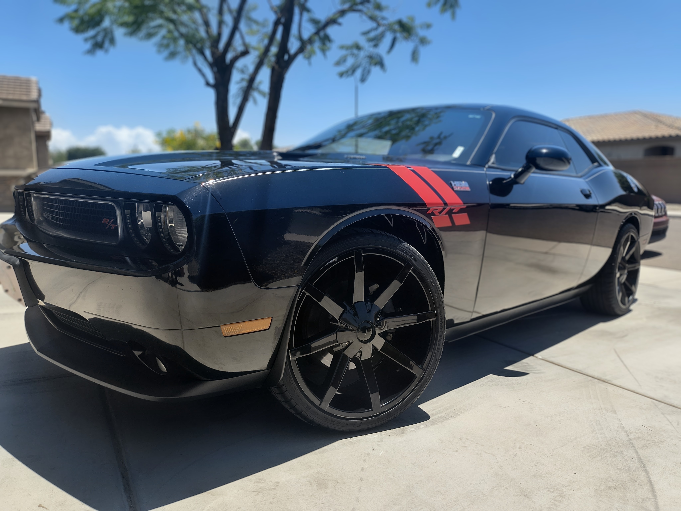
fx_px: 492
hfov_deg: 69.4
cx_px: 340
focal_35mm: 25
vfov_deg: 54.9
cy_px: 256
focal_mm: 4.68
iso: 100
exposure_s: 1/1057
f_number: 1.7
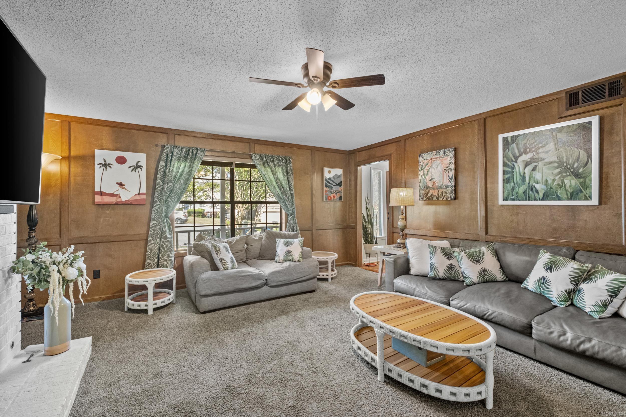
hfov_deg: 100.4
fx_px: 261
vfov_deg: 77.3
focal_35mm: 15
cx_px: 313
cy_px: 208
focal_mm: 10
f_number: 7.1
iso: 400
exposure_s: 1/2.5
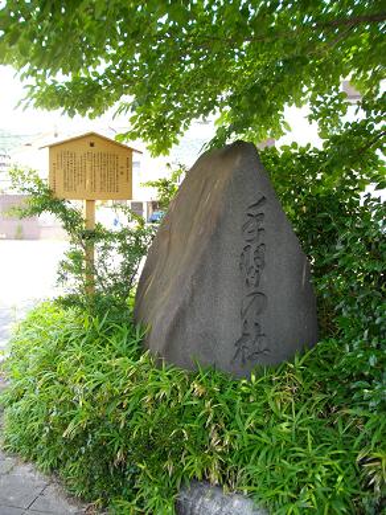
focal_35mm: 32
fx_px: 476
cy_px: 258
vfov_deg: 56.8
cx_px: 193
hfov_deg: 44.2
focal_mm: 5.7
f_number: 2.9
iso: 100
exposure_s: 1/125
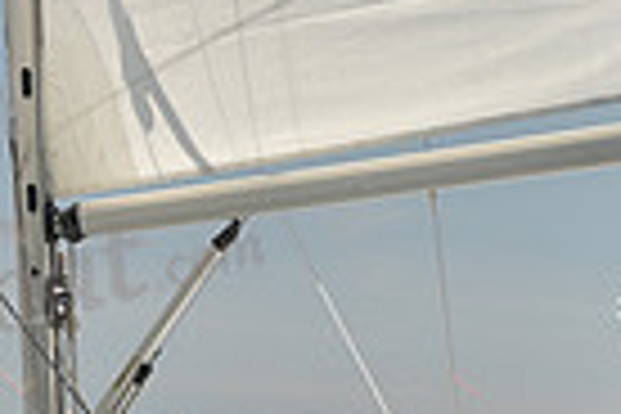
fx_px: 5088
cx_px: 500
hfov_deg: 7.0
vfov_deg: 4.6
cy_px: 484
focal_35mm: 295
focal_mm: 70
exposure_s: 1/800
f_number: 5.6
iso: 250
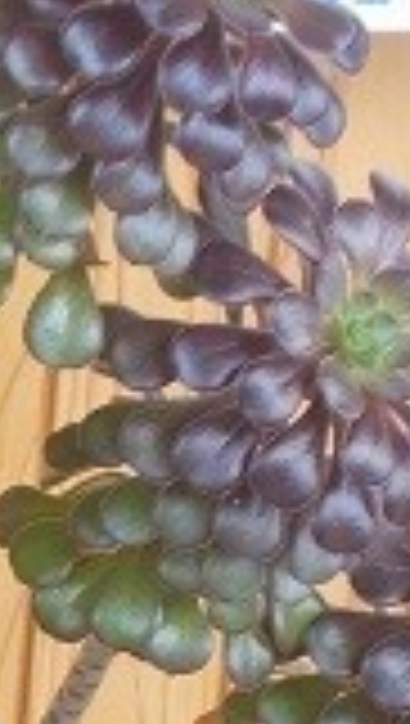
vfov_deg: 13.6
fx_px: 3004
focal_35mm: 156
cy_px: 713
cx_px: -212
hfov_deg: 7.7
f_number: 4.5
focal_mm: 9
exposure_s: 1/30
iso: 100
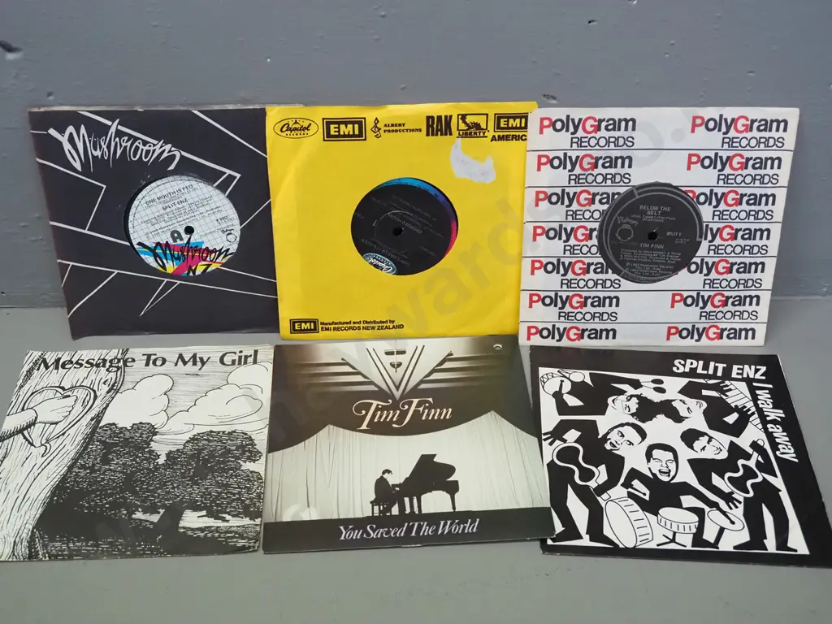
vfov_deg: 34.3
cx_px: 416
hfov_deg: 44.8
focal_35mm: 42
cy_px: 312
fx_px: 1009
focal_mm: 21
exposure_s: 1/320
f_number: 4.5
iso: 3200
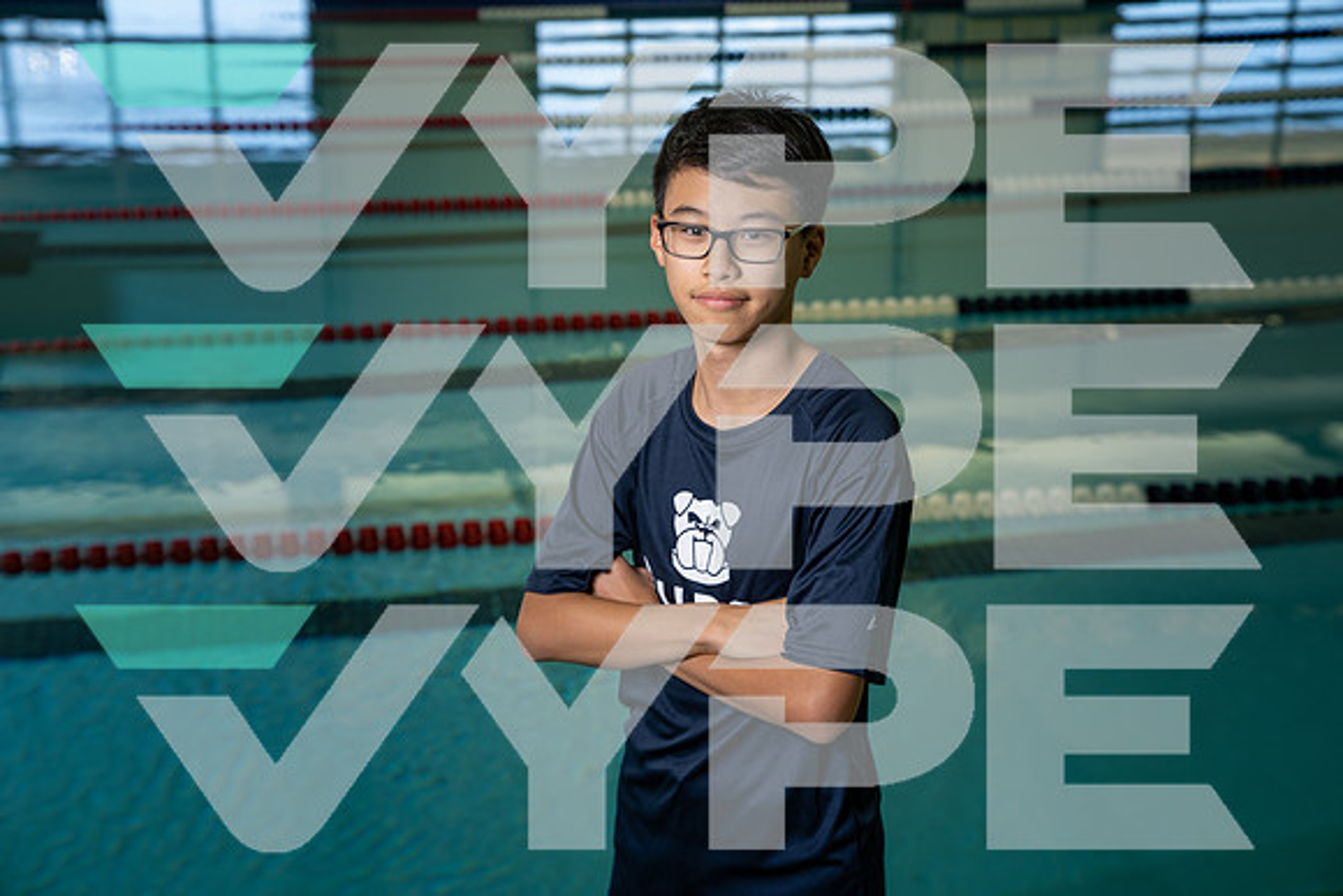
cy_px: 448
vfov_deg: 21.6
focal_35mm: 63
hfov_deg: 31.9
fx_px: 2351
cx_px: 672
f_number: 4.5
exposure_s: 1/250
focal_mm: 63
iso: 200
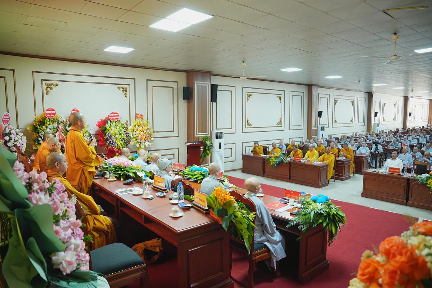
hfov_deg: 73.7
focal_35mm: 24
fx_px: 288
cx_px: 216
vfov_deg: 53.1
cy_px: 144
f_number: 3.2
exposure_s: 1/125
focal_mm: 24
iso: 3200
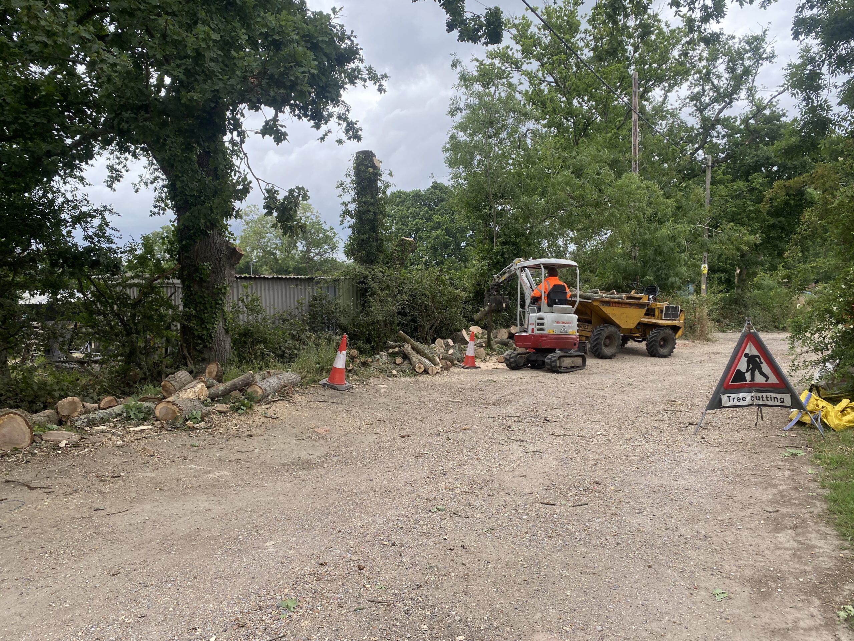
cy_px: 320
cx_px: 427
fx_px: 641
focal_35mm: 26
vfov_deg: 53.1
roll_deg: -0.2
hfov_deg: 67.3
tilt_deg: -1.0
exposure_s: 1/673
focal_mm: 4.25
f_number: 1.8
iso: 32
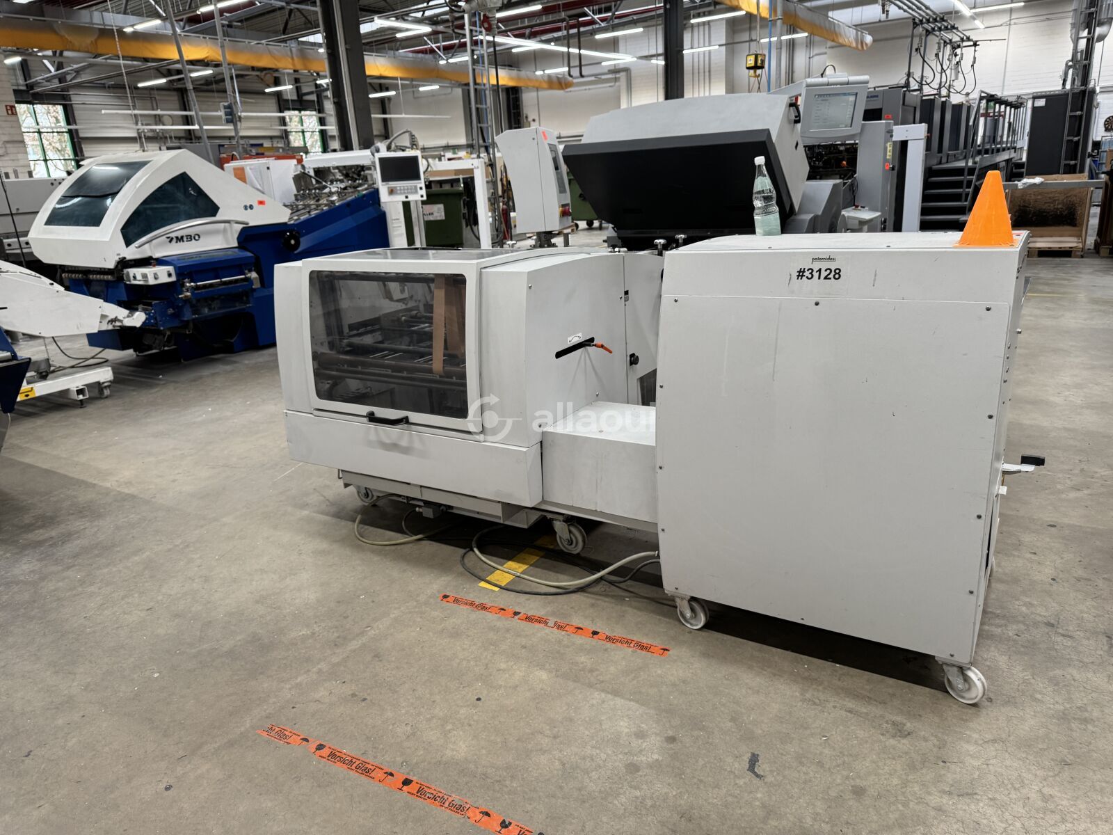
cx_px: 556
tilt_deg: -15.8
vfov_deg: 56.8
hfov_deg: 71.6
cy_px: 418
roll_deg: +4.4
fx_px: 772
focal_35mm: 24
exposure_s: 1/121
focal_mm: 6.76
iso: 200
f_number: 1.78
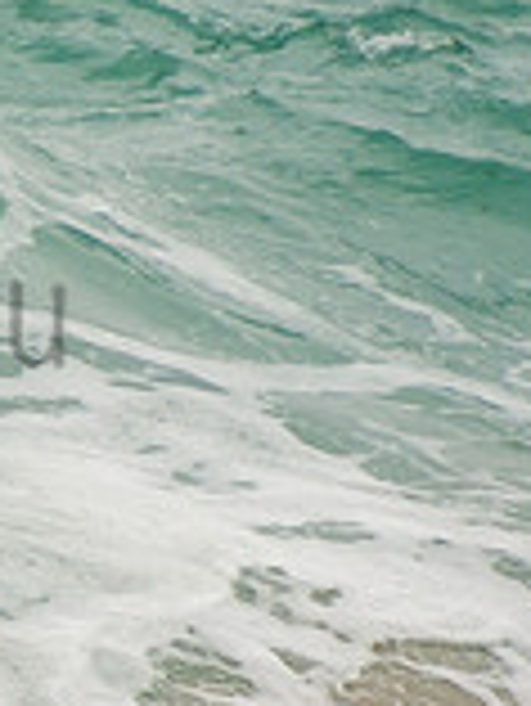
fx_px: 43424
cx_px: -410
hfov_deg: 0.7
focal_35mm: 2126
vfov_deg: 0.9
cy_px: 263
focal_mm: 400
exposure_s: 1/1250
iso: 220
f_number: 5.6
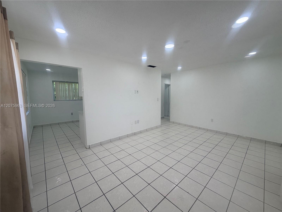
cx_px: 141
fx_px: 114
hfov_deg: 102.1
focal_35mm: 14
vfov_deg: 85.7
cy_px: 106
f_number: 2.2
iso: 50
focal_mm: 2.22
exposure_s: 1/120
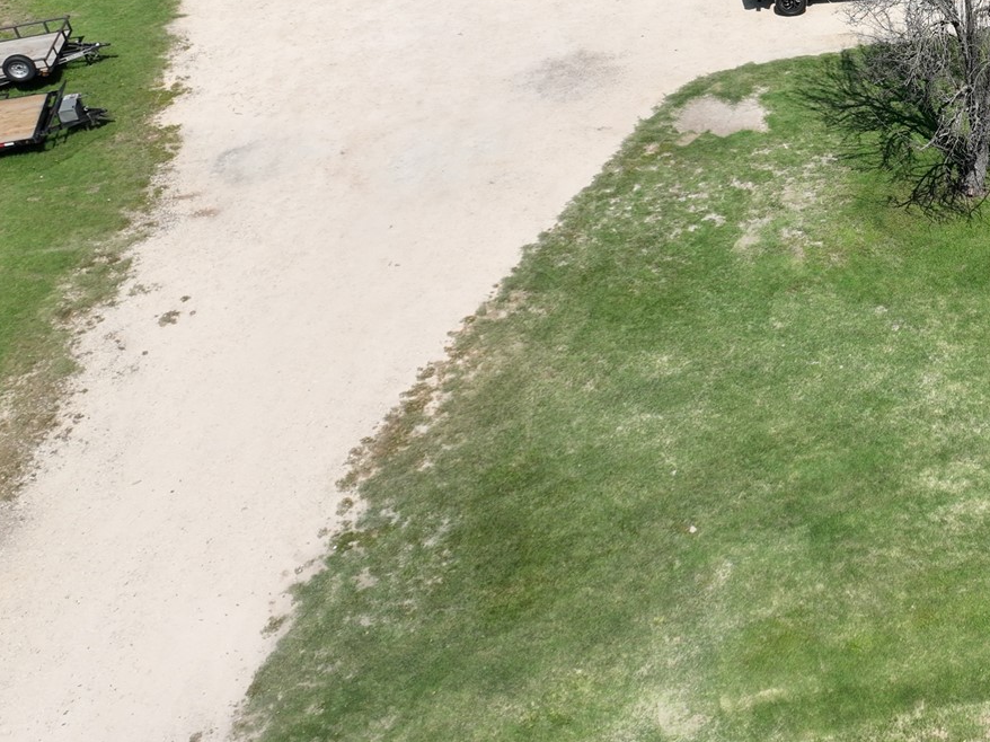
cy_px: 111
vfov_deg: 25.5
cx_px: 984
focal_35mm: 56
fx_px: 1601
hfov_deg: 31.8
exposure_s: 1/3200
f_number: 2.8
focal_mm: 12.29
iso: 140
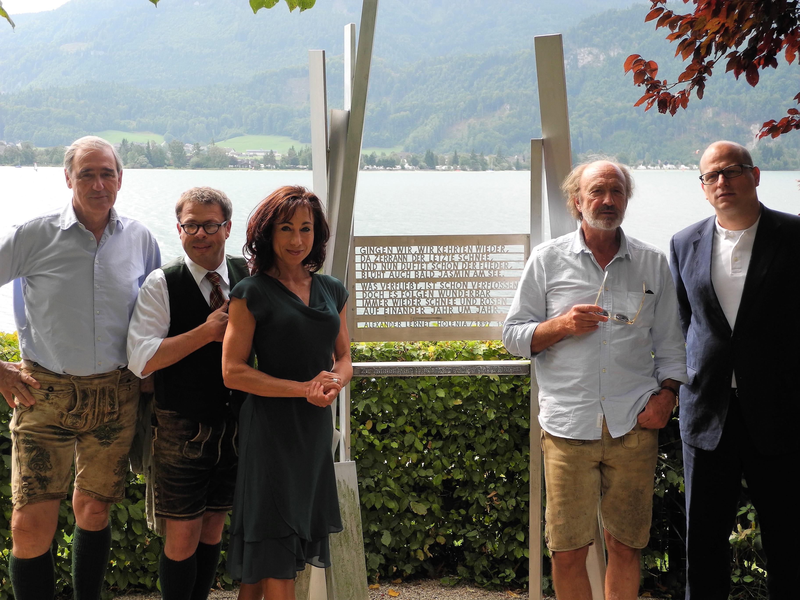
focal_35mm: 55
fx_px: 1271
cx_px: 400
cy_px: 300
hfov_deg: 34.9
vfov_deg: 26.6
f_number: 3.5
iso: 100
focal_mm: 11.8
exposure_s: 1/250
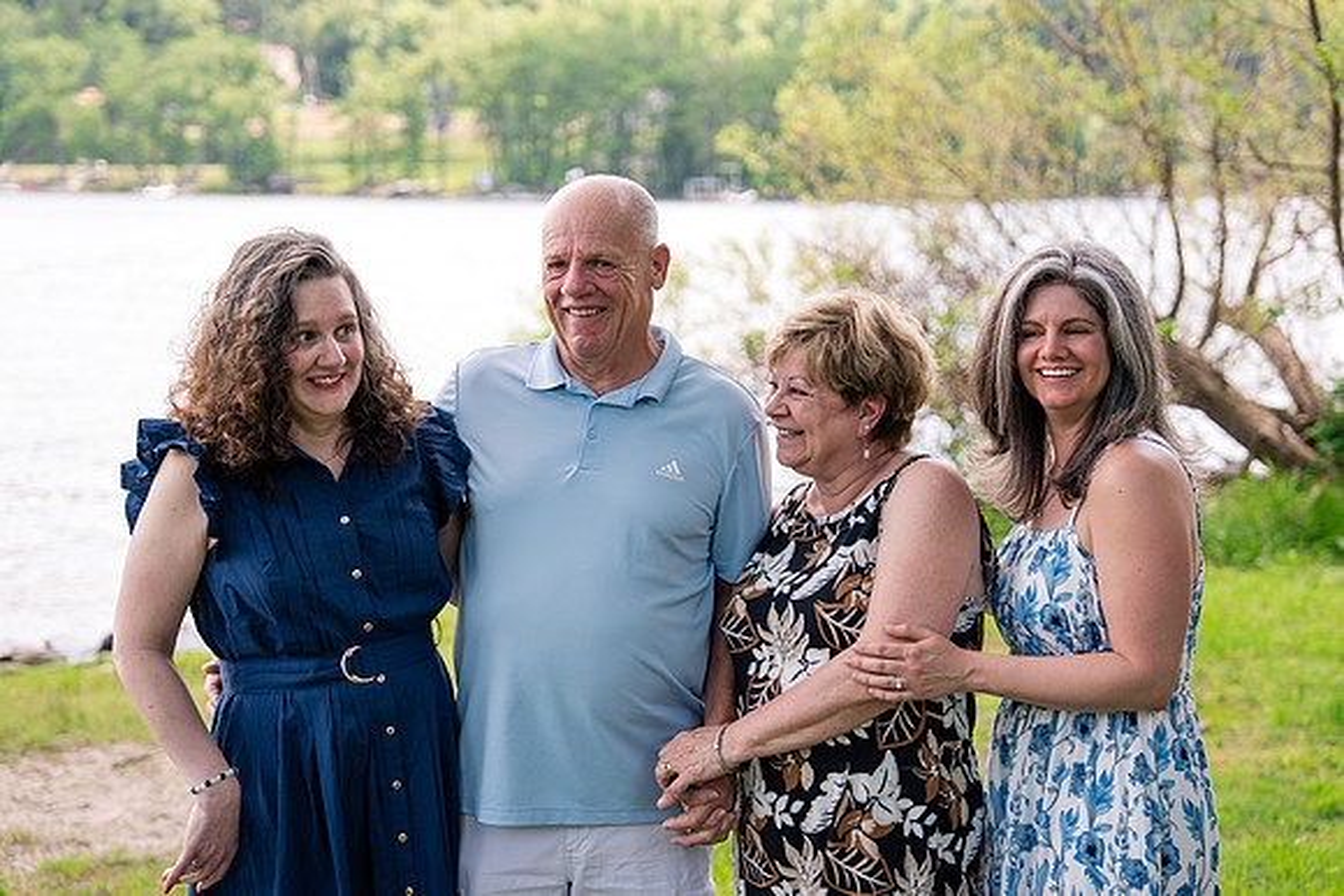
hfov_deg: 35.6
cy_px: 447
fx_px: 2092
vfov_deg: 24.2
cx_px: 685
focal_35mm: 56
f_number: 2.8
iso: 100
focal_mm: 53
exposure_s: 1/250
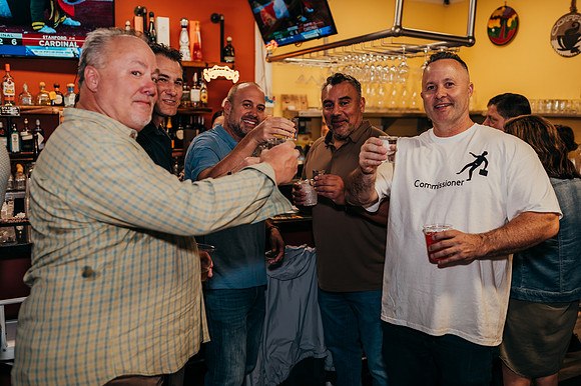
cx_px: 291
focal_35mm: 35
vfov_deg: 37.7
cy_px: 193
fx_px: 567
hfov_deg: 54.3
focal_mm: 35
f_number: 2.5
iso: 400
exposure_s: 1/125
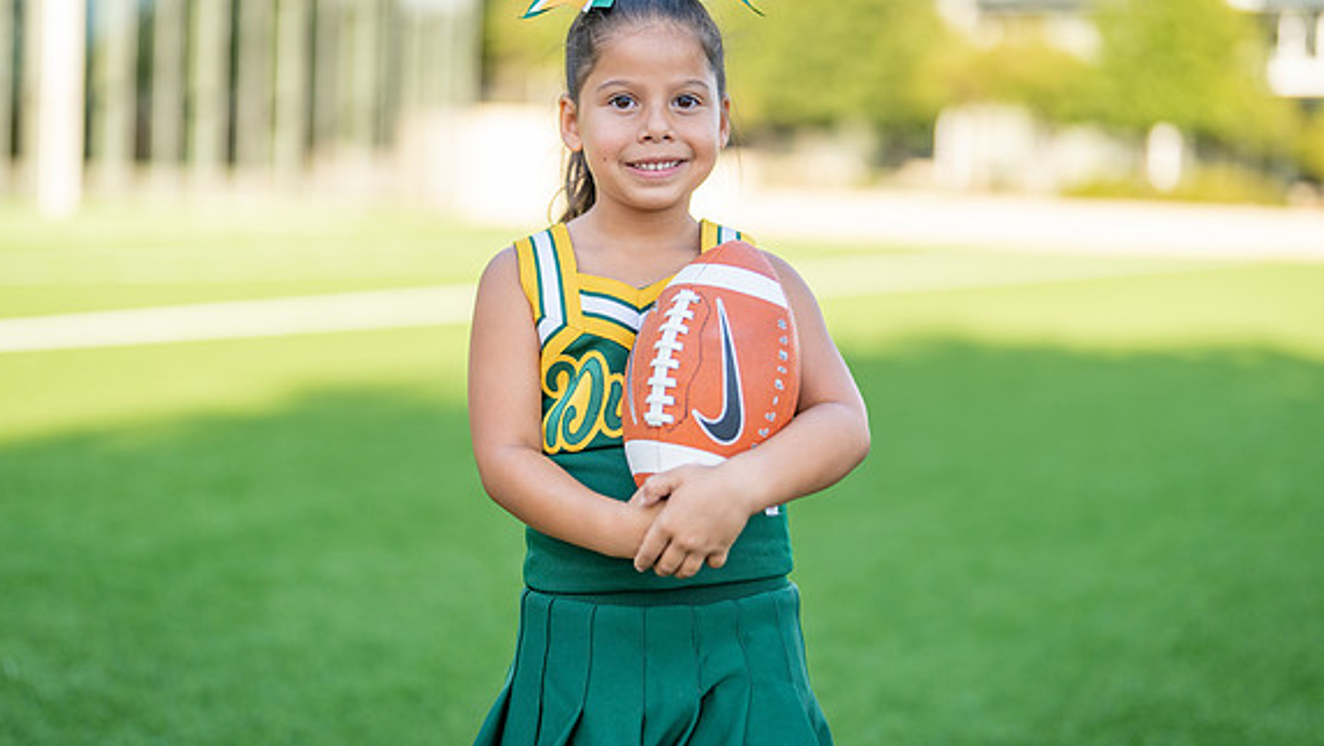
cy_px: 287
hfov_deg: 34.3
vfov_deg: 19.7
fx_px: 2142
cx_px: 661
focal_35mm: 61
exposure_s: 1/1600
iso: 100
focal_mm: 50
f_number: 1.2
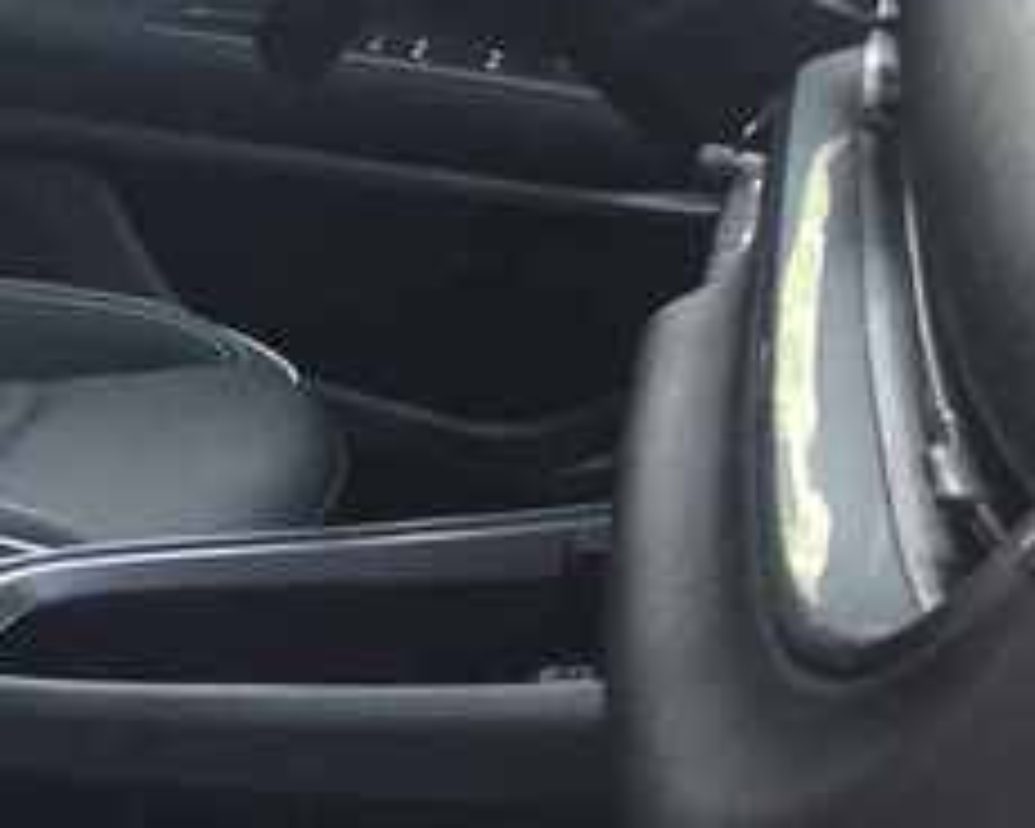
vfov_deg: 16.2
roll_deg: -0.5
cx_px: -756
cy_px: 414
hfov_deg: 17.0
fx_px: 2910
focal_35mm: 95
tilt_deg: -19.2
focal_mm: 4
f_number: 1.8
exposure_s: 1/20
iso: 40
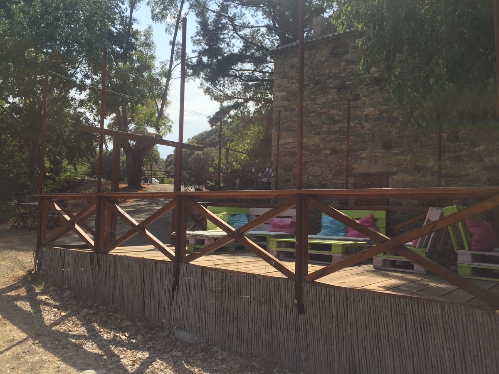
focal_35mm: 29
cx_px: 250
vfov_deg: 48.2
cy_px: 187
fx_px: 418
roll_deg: -1.5
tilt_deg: +5.4
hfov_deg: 61.7
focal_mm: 4.15
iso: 32
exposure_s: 1/1647
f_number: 2.2
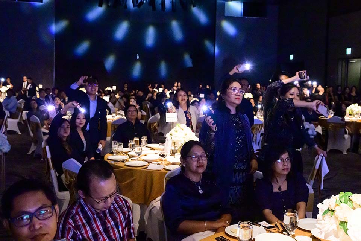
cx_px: 180
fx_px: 361
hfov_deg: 53.1
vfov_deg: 36.9
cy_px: 120
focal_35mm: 36
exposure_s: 1/200
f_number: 5.6
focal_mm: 36
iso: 25600
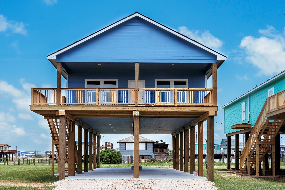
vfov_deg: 37.9
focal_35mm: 35
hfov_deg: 54.4
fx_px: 277
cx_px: 142
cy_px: 95
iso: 400
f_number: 13
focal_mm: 35
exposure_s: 1/200
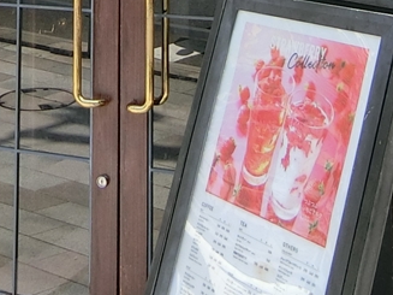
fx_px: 1055
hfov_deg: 20.8
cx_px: 78
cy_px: -266
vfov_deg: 13.8
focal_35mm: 93
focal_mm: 4.06
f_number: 2.7
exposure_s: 1/640
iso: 80
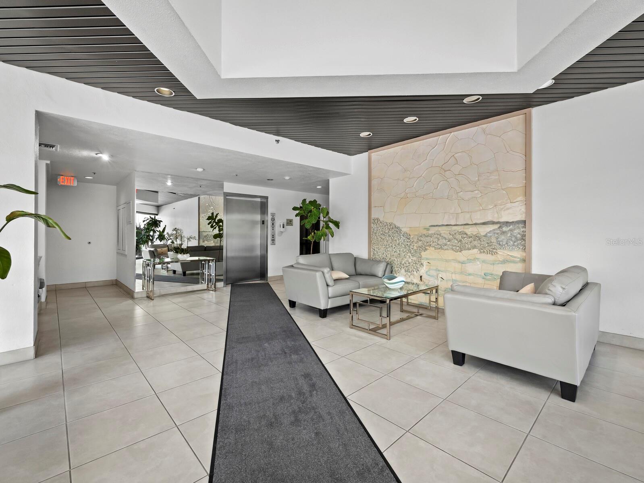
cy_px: 242
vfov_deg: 78.2
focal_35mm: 16
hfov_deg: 94.5
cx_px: 322
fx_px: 298
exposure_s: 1/3
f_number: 11
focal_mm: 8
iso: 400
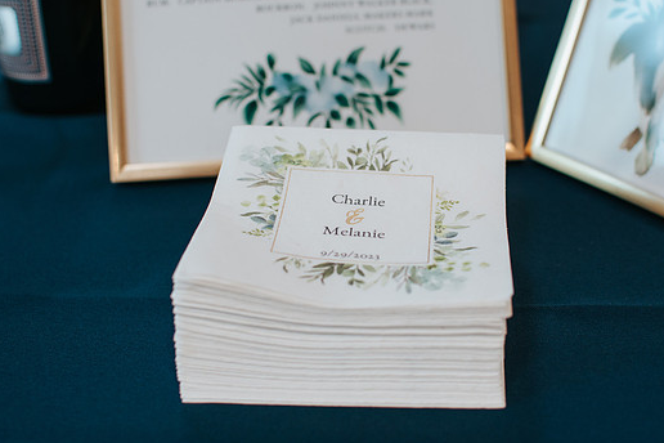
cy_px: 203
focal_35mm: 59
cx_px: 367
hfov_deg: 33.9
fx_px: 1088
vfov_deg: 23.0
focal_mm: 35
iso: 400
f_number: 2.8
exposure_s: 1/200
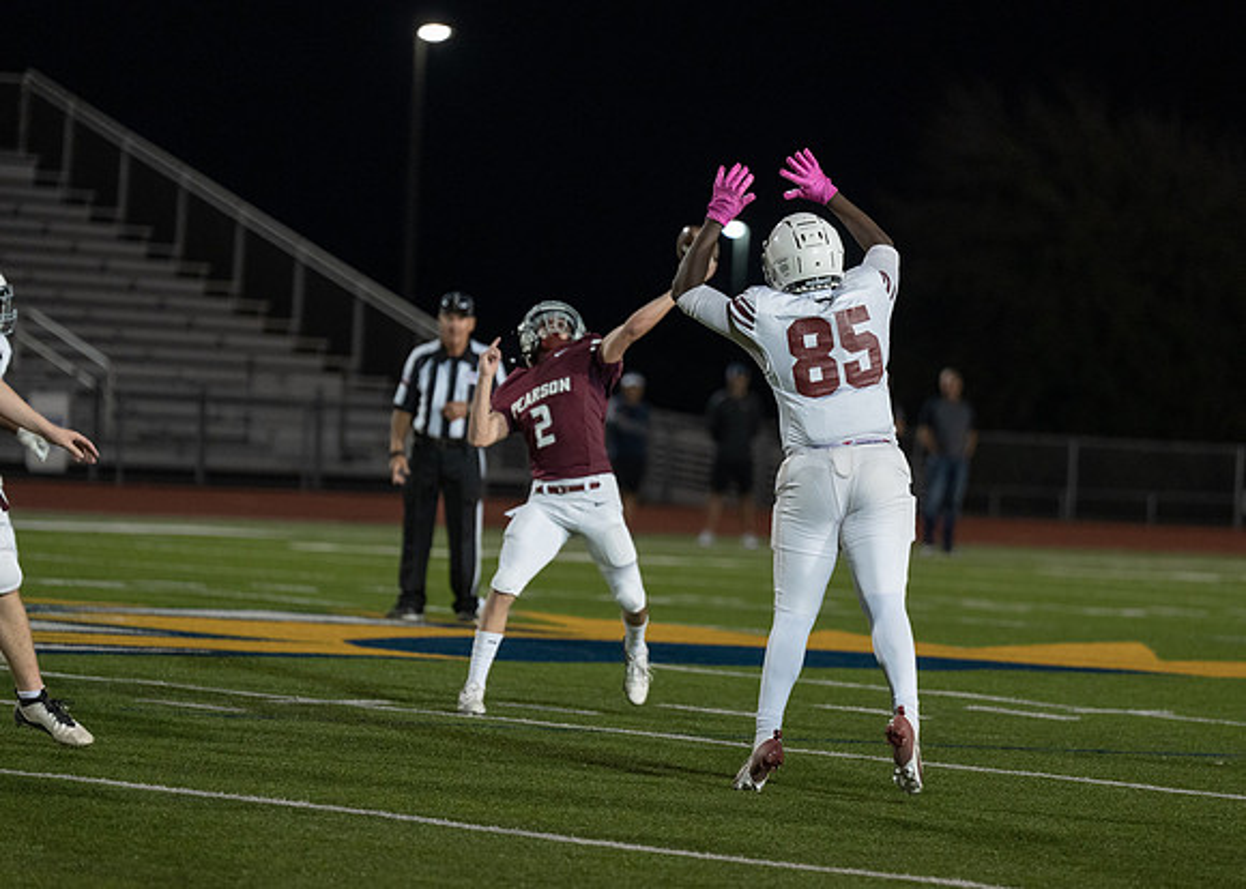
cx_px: 685
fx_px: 7729
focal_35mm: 218
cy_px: 411
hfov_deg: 9.2
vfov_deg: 6.6
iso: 2000
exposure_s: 1/1000
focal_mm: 185
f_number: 2.8
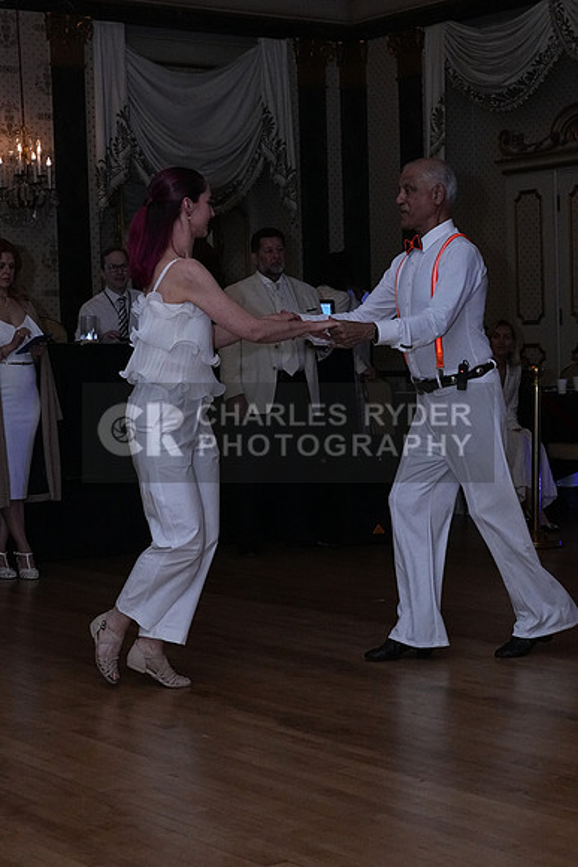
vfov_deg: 30.1
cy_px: 434
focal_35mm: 67
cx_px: 289
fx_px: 1612
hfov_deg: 20.3
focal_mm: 45
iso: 5000
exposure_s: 1/200
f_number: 8
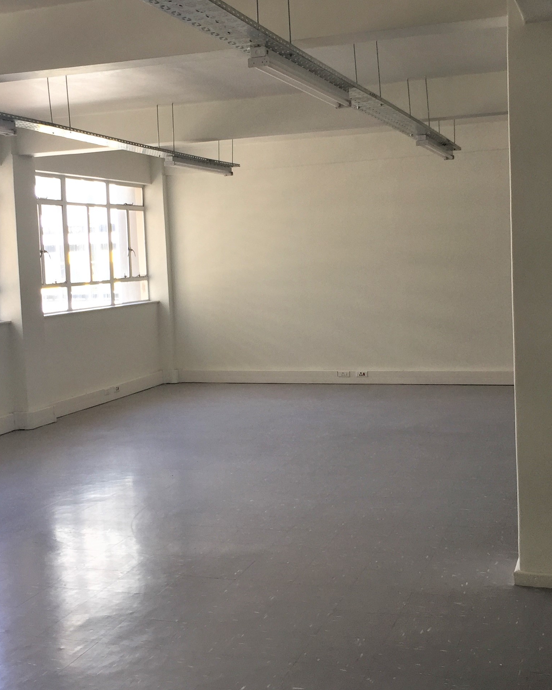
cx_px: 242
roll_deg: +2.0
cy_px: 324
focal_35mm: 48
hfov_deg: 31.4
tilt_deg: -5.2
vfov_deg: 38.8
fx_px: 980
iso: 32
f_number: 2.2
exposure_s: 1/100
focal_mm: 4.15
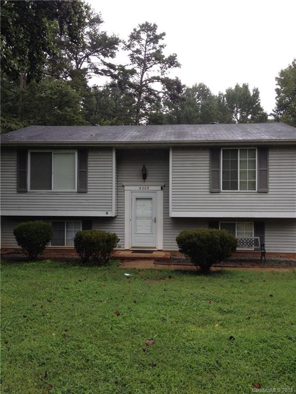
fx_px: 399
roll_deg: +1.5
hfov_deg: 40.7
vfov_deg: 52.6
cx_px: 148
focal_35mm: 35
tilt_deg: +0.7
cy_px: 197
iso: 50
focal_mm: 4.28
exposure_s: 1/351
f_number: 2.4
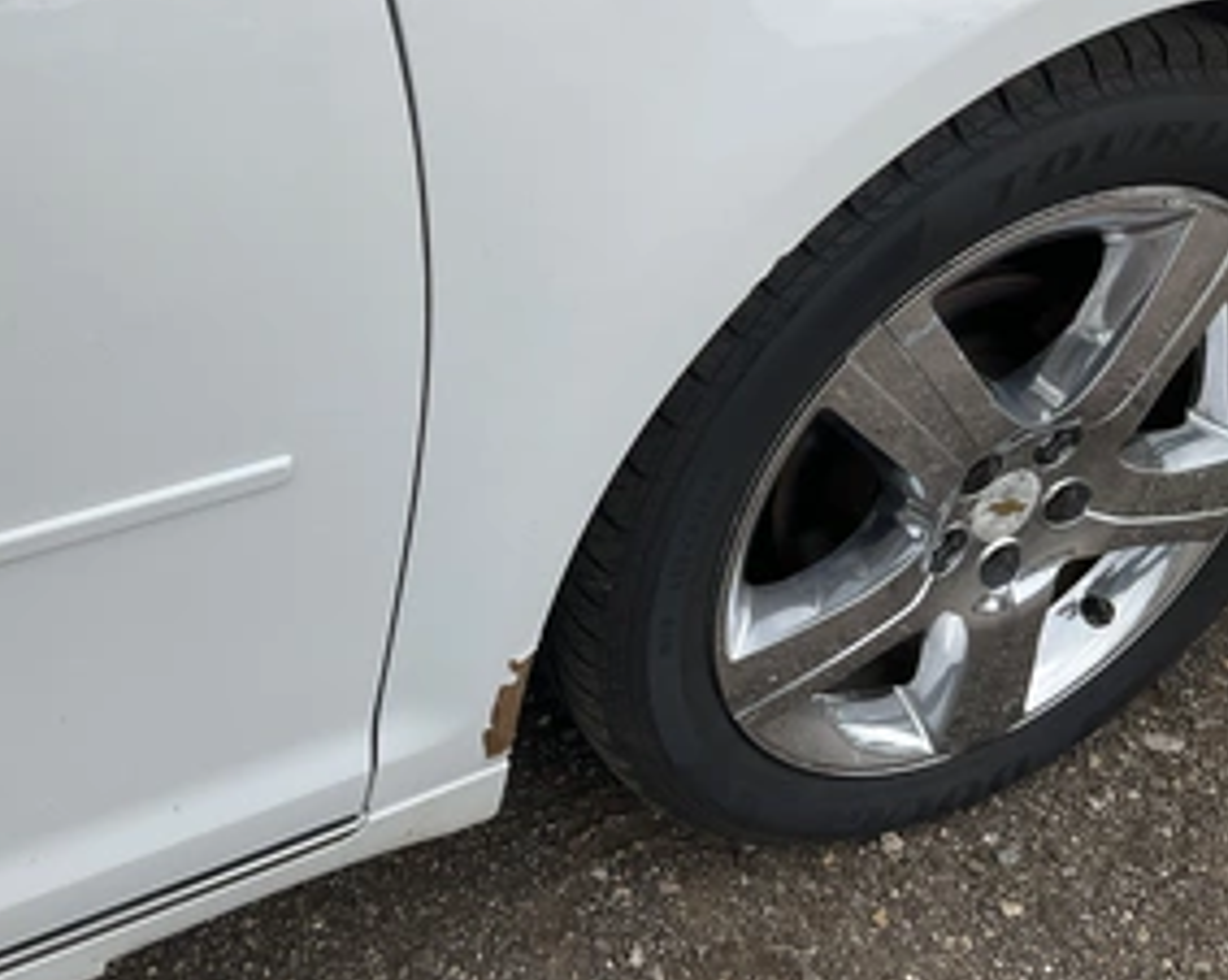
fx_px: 1453
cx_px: 503
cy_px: 477
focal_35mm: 40
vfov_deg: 37.3
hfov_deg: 45.6
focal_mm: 3
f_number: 1.8
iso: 25
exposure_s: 1/944
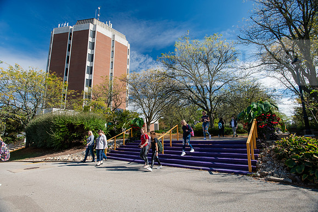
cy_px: 106
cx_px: 159
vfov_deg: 64.6
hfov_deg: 86.9
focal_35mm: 19
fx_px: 168
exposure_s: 1/320
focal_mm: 19
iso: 500
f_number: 7.1
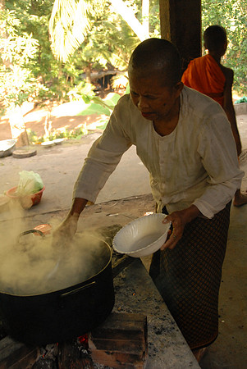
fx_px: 447
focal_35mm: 44
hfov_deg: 30.9
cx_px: 124
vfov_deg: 44.9
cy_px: 184
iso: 800
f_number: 4.2
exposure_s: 1/80
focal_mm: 29
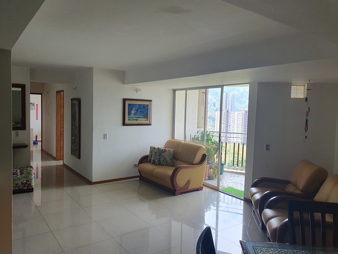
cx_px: 169
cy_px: 127
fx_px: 254
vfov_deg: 53.1
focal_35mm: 26
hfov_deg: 67.3
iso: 50
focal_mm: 4.32
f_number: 2.4
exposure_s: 1/151
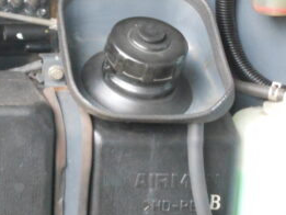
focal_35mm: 97
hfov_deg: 18.3
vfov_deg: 15.2
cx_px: -126
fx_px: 802
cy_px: 53
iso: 400
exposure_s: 1/30
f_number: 4
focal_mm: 5.9
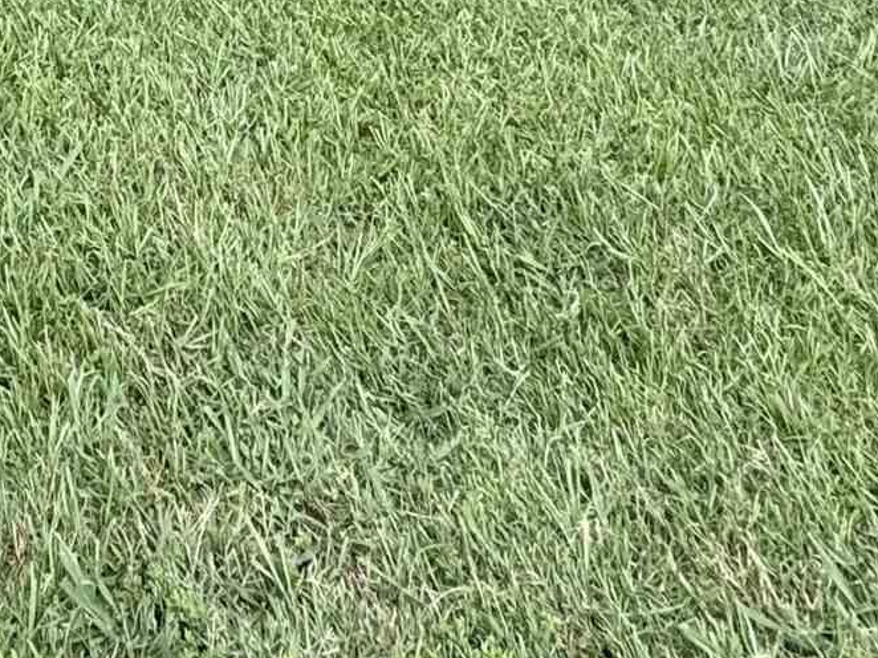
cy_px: -857
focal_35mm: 65
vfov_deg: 15.1
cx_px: -196
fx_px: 1648
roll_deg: -1.0
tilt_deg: -2.3
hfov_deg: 26.3
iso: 50
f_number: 2.2
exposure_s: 1/1126
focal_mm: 2.22
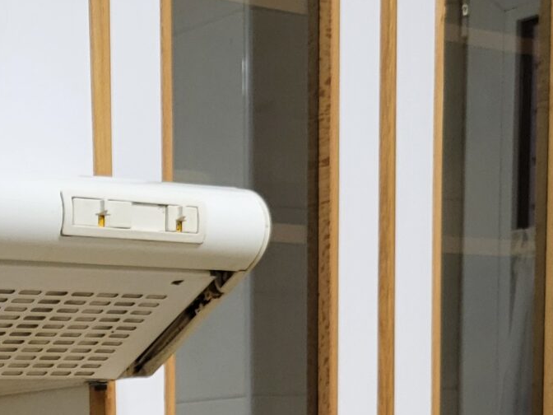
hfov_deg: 18.5
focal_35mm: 99
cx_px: -166
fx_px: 1582
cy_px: 708
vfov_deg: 13.6
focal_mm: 5.4
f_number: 1.8
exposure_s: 1/100
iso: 250
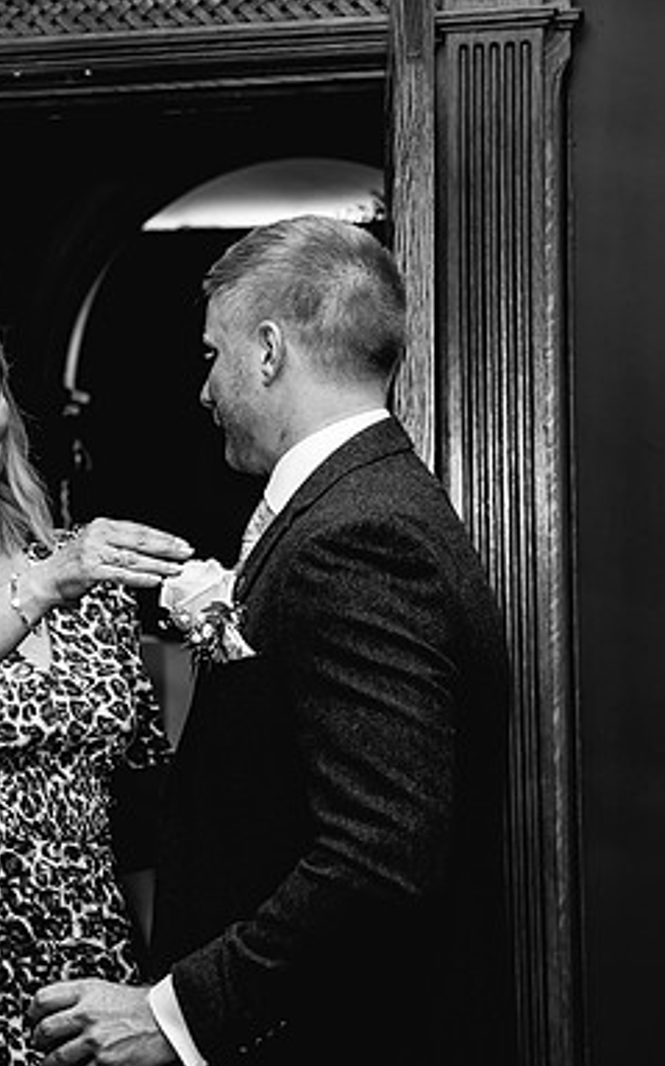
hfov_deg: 12.6
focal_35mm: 102
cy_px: 533
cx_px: -81
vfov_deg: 20.4
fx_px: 2961
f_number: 5
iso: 800
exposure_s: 1/250
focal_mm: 66
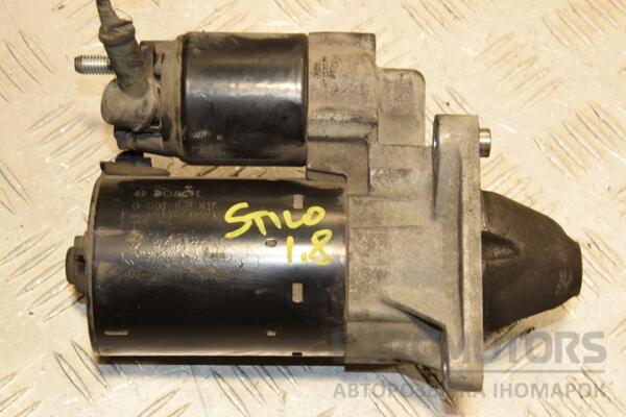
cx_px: 313
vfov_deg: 15.7
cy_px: 208
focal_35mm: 87
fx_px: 1513
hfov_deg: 23.4
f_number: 11
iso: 800
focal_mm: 58
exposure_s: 1/50
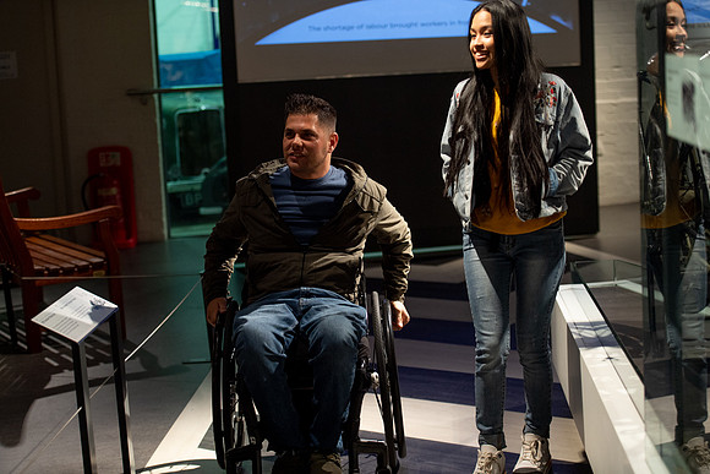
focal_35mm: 70
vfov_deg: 19.5
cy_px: 237
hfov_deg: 28.8
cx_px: 355
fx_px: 1381
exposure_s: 1/125
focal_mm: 70
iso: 1600
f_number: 2.8
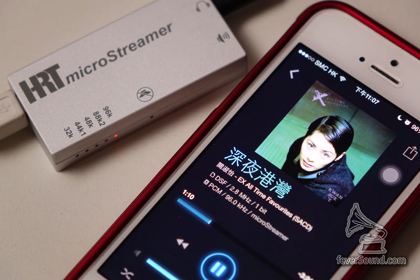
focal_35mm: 148
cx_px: 210
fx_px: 1726
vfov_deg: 9.3
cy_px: 140
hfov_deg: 13.9
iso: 200
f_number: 2.8
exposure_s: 1/30
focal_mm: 54.09
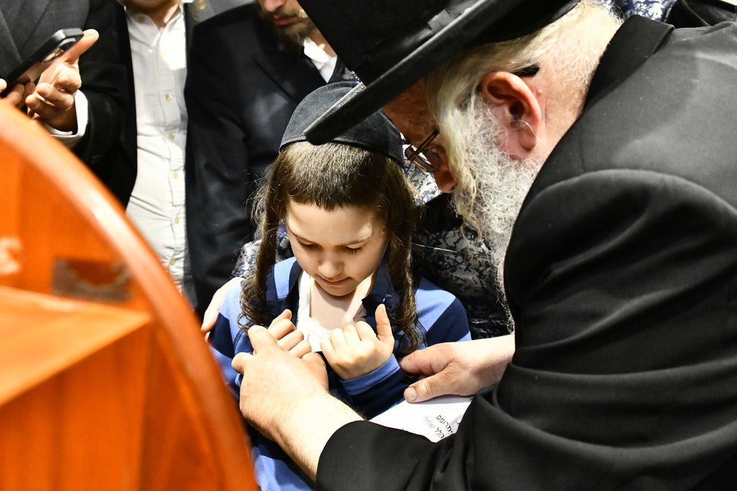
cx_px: 366
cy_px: 165
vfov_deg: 33.9
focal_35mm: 39
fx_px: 798
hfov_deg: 49.6
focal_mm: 28
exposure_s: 1/160
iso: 3200
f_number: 4.5
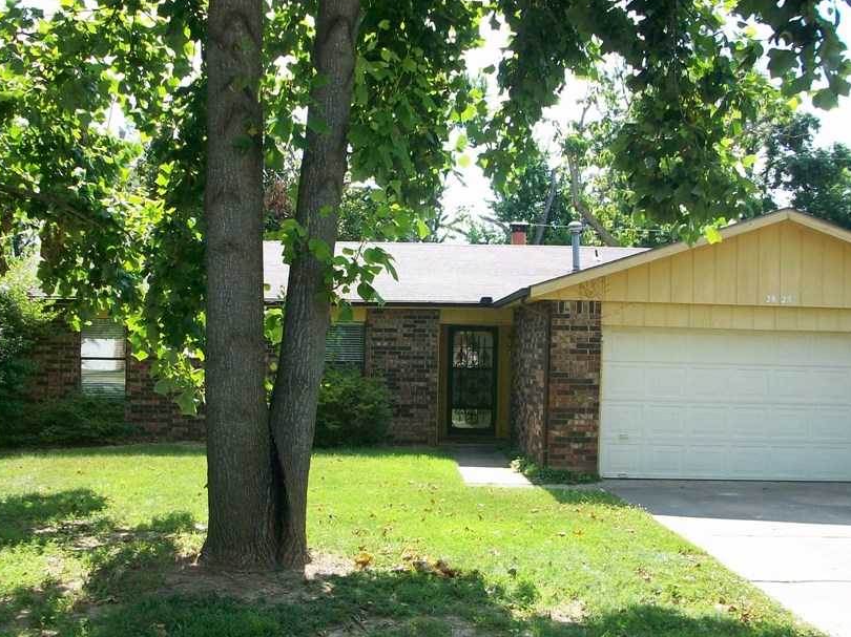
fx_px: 1057
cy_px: 353
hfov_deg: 43.9
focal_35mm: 43
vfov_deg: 33.5
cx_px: 410
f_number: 2.8
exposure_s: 1/330
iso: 80
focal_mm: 5.7
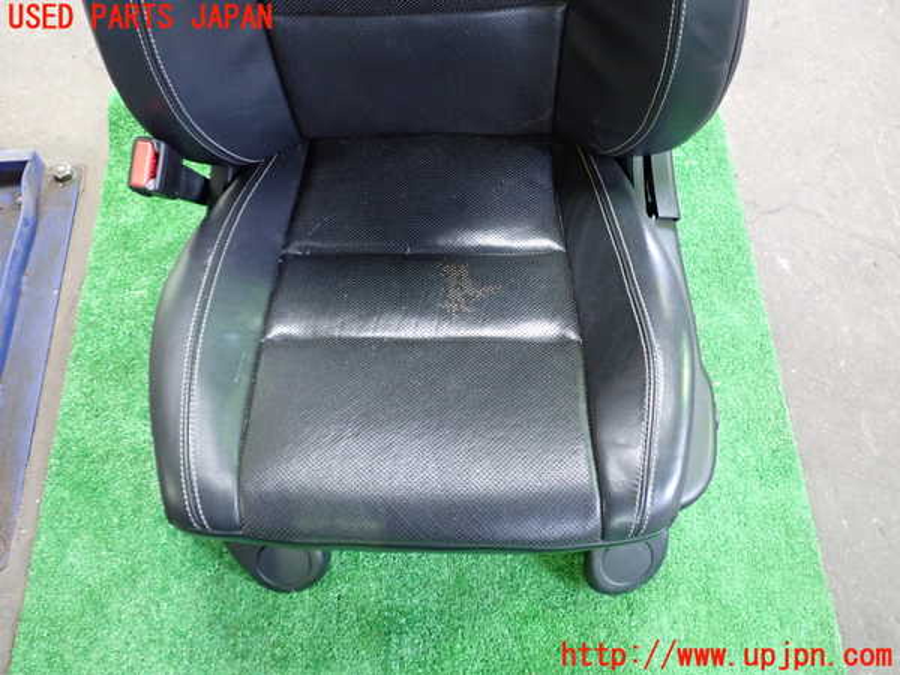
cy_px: 338
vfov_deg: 44.2
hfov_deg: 56.8
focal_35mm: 32
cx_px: 450
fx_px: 832
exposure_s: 1/30
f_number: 2.4
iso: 640
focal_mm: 5.79
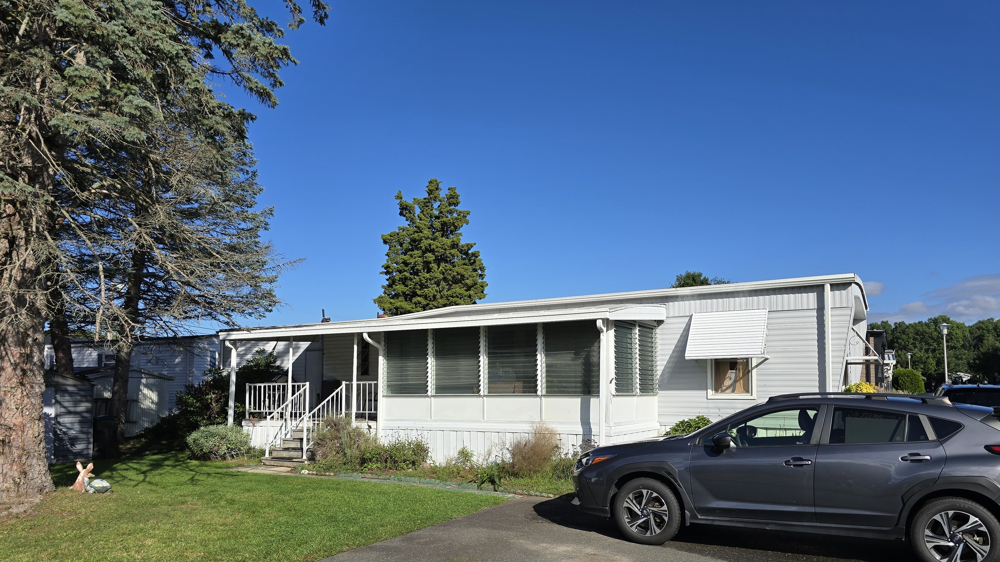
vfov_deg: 44.0
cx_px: 498
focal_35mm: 26
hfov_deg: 71.9
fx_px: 689
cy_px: 354
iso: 12
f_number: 1.7
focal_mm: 6.3
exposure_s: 1/1105
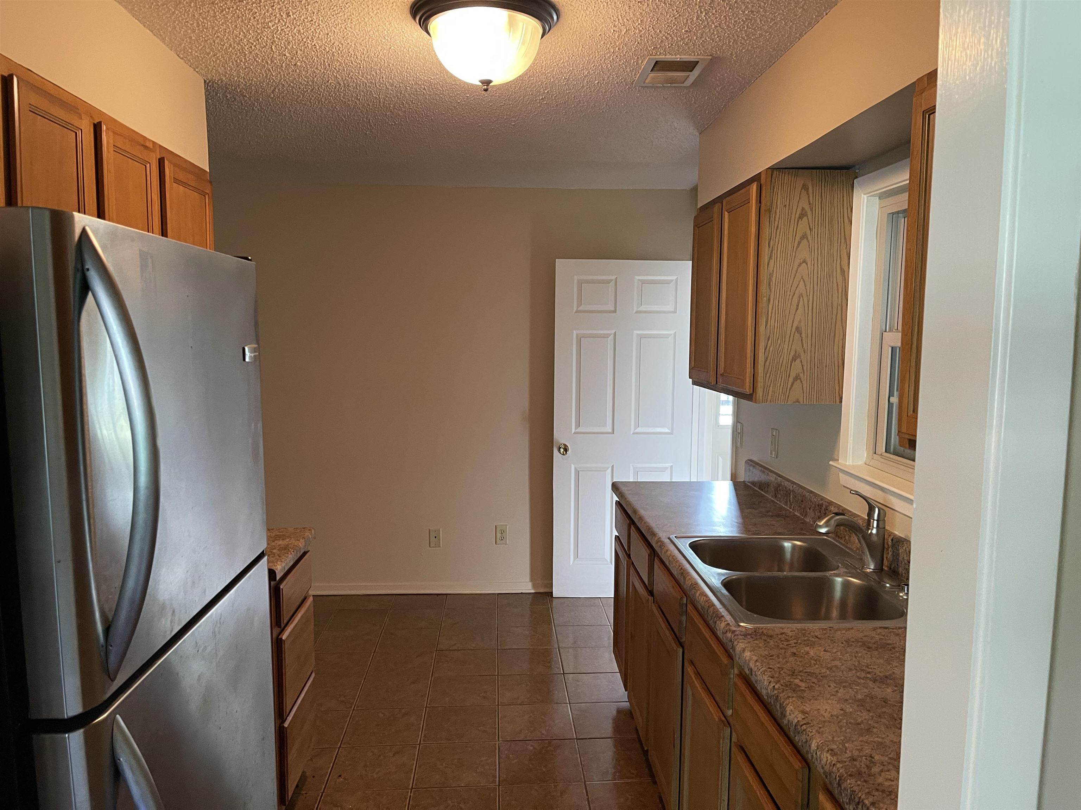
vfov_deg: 54.9
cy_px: 405
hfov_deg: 69.4
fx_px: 781
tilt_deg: -3.2
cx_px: 540
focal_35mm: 25
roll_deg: +0.5
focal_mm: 5.1
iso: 320
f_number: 1.6
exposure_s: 1/60
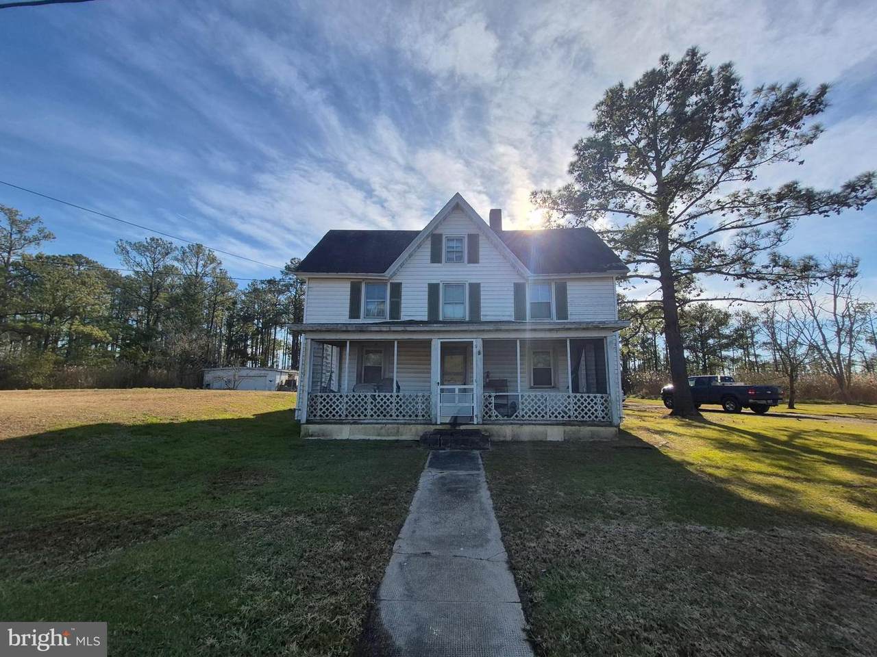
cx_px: 438
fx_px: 329
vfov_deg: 89.9
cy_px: 328
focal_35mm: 13
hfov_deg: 106.2
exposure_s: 1/2312
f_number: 2.2
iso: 50
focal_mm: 1.74
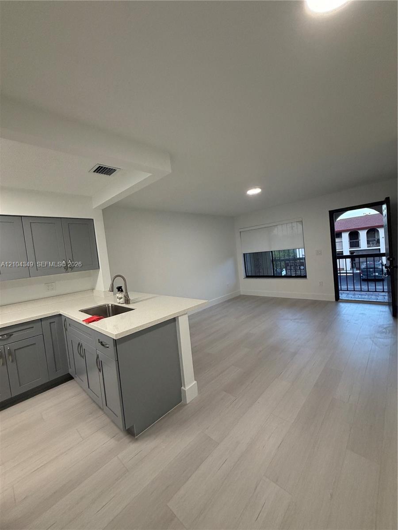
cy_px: 265
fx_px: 215
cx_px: 199
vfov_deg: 102.1
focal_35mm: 14
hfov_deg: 85.7
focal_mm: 2.22
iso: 320
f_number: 2.2
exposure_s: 1/120
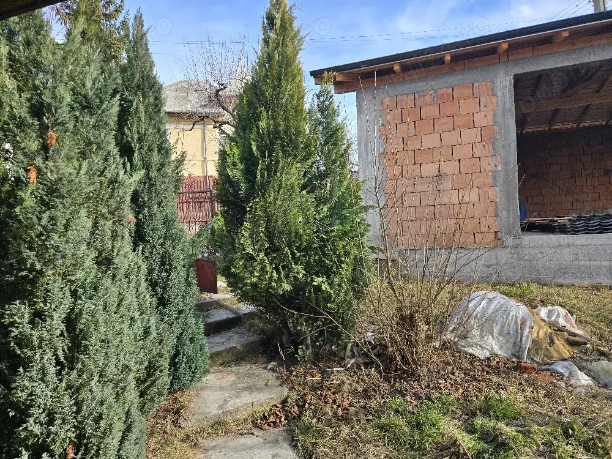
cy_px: 230
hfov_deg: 73.9
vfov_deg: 58.9
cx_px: 306
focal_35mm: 23
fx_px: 407
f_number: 1.8
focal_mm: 5.4
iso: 80
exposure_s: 1/2000
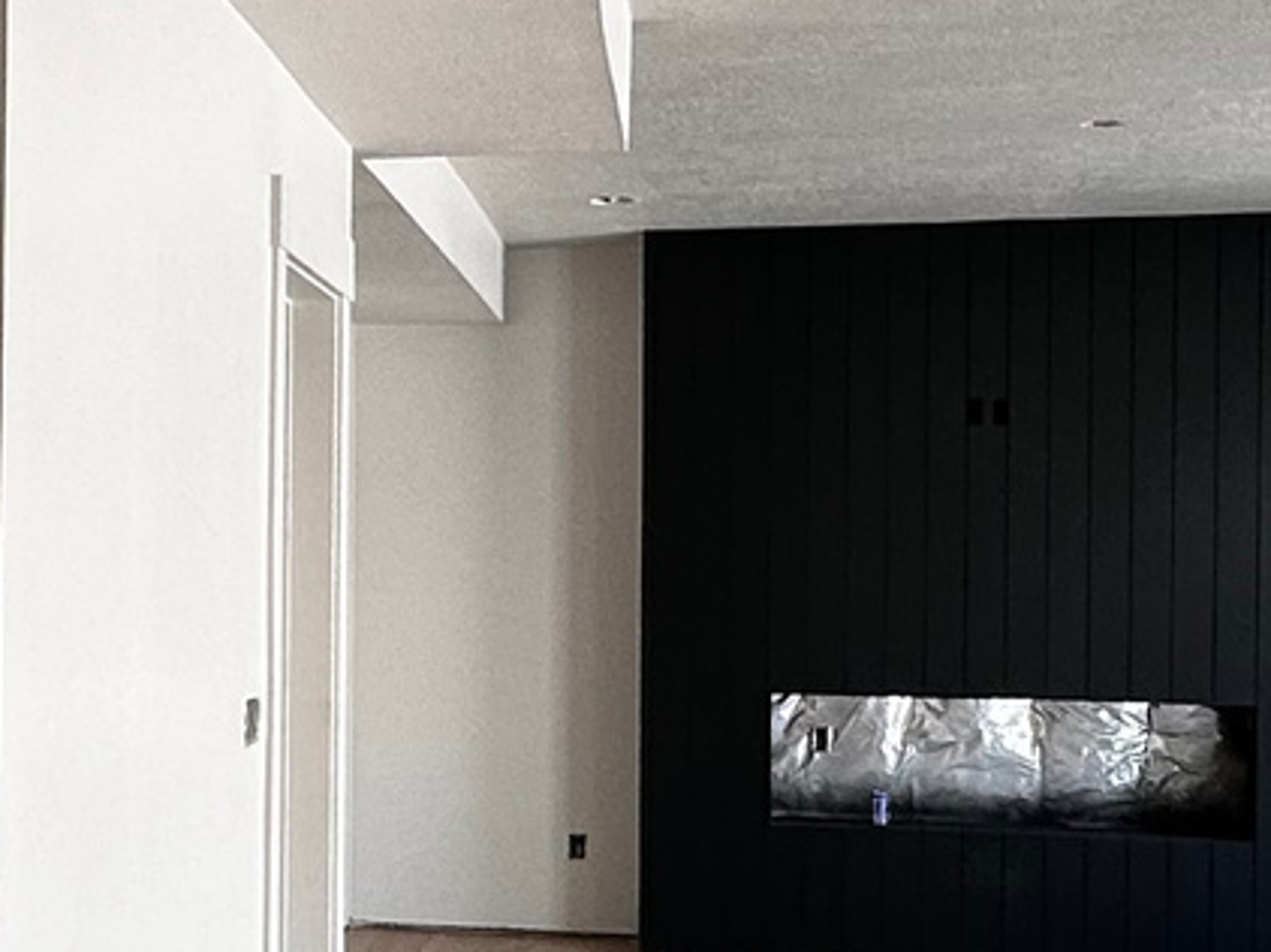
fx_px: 2495
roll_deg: -0.8
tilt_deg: +0.5
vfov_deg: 21.6
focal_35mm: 68
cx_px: -39
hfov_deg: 26.8
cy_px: 560
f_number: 2.2
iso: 100
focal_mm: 2.22
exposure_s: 1/99
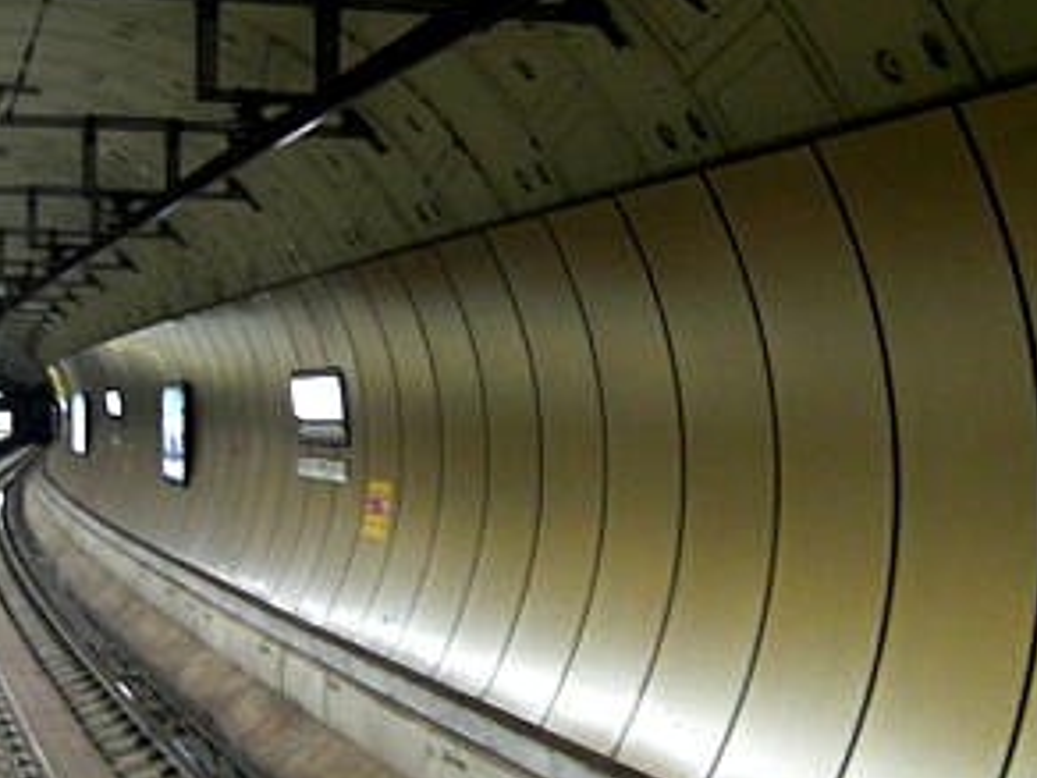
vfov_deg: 21.3
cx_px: 526
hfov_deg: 28.2
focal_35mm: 69
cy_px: 465
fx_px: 2067
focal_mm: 4.9
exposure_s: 1/15
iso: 200
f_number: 2.6
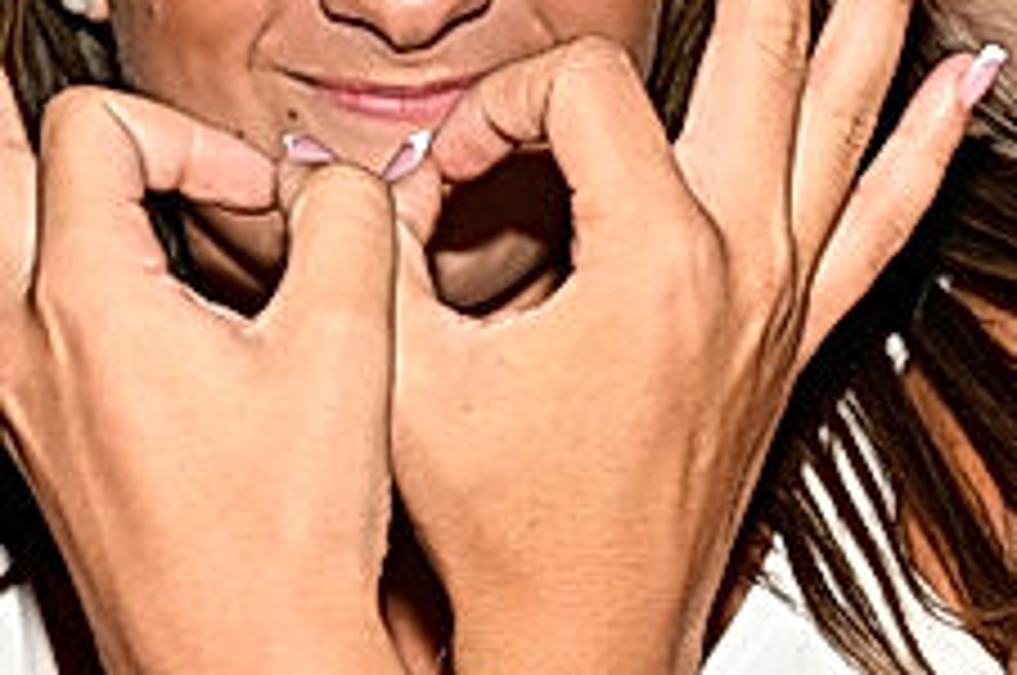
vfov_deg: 9.2
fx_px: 4203
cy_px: 292
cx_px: 216
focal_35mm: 149
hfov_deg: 13.7
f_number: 5.6
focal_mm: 28
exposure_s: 1/160
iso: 100
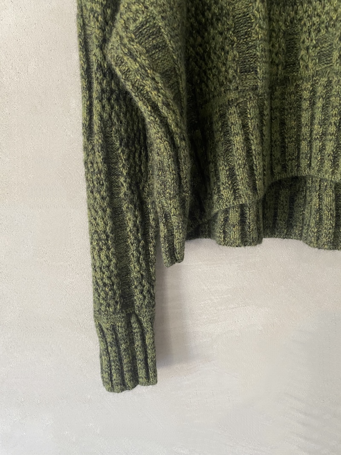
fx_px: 342
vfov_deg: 67.3
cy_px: 228
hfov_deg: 53.1
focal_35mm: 26
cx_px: 170
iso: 320
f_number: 1.8
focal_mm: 4.25
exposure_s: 1/60
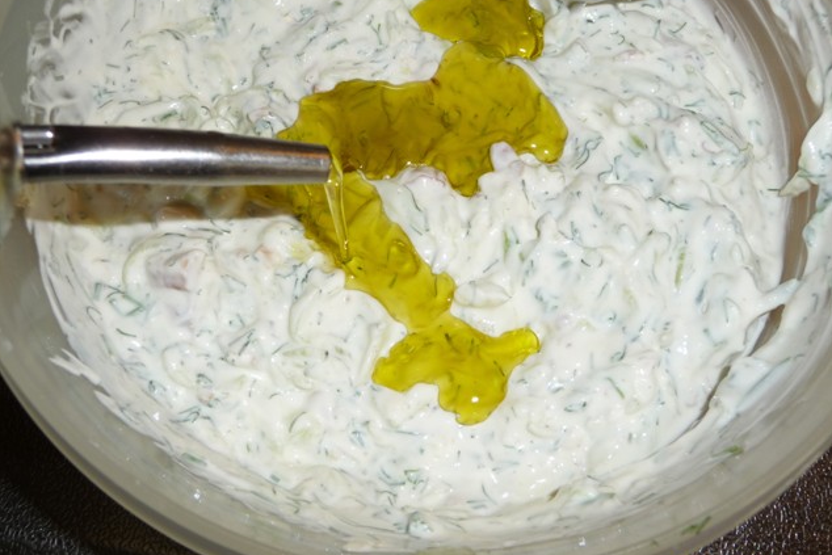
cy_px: 253
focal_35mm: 42
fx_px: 971
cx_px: 419
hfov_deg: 46.4
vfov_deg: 31.9
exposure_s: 1/30
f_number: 3.9
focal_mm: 6.7
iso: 100
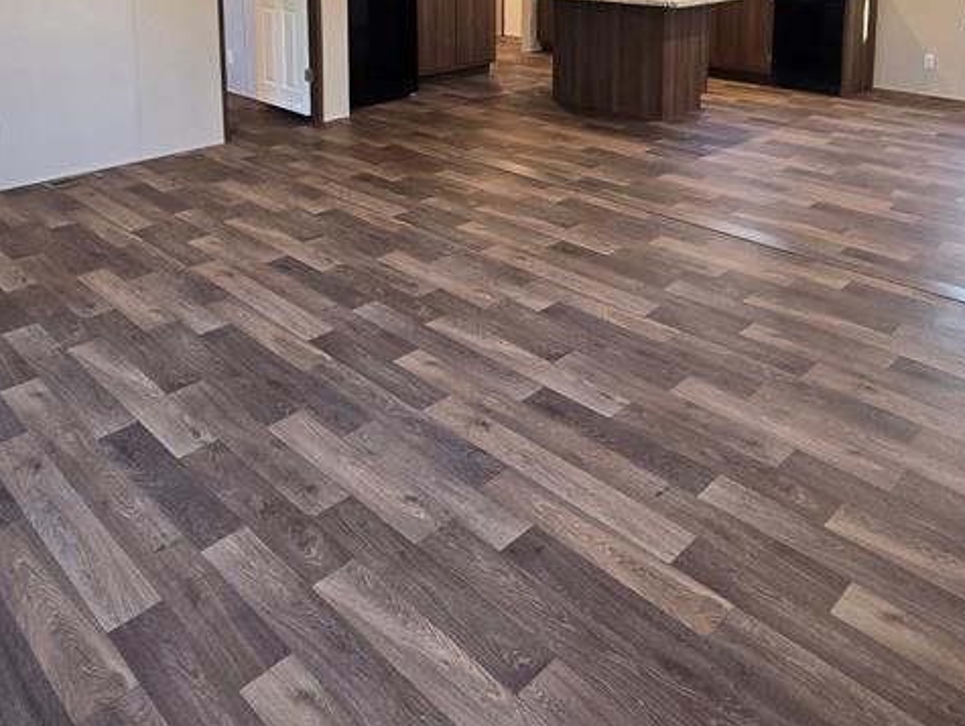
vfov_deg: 43.4
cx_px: 516
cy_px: 14
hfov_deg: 63.3
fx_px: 781
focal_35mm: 28
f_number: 2.2
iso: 200
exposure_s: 1/60
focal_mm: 2.2
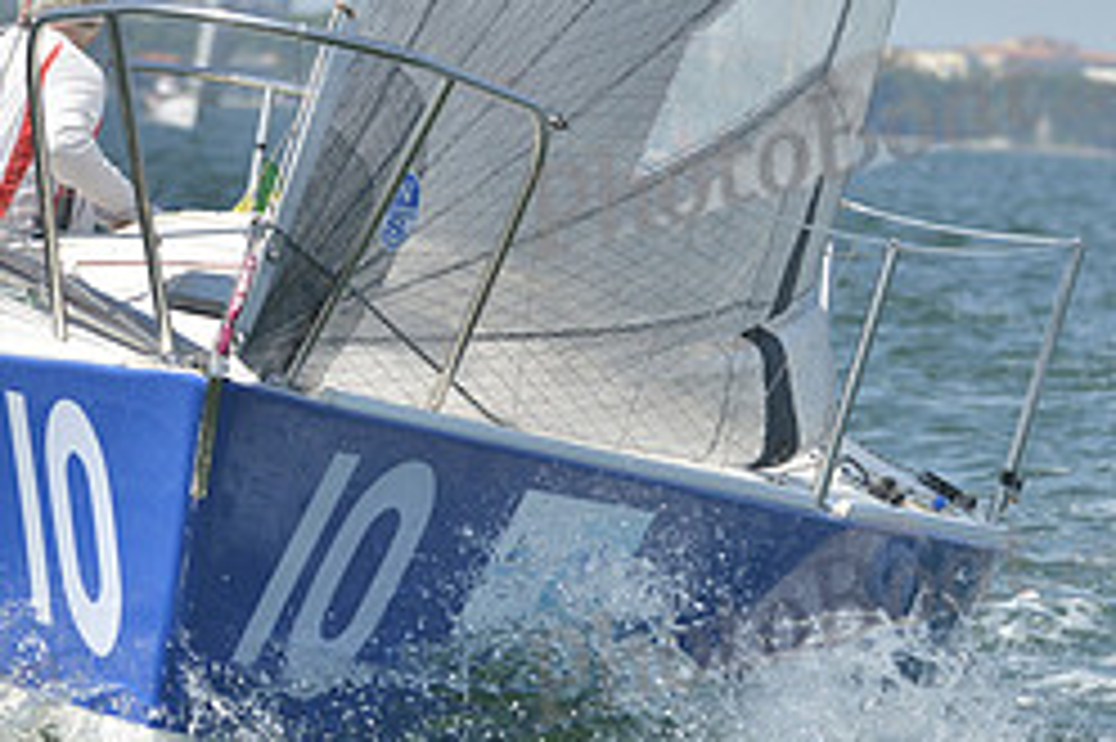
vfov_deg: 2.9
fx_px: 14498
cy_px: 438
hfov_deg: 4.4
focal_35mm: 468
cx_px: 297
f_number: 8
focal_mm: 200
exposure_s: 1/1000
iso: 400
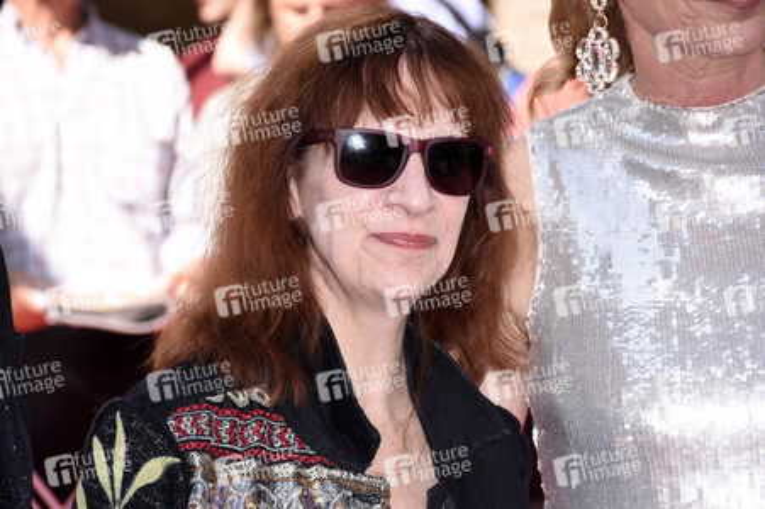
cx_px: 382
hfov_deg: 9.8
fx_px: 4459
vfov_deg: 6.5
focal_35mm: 210
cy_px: 254
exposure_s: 1/160
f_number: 6.3
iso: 160
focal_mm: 140
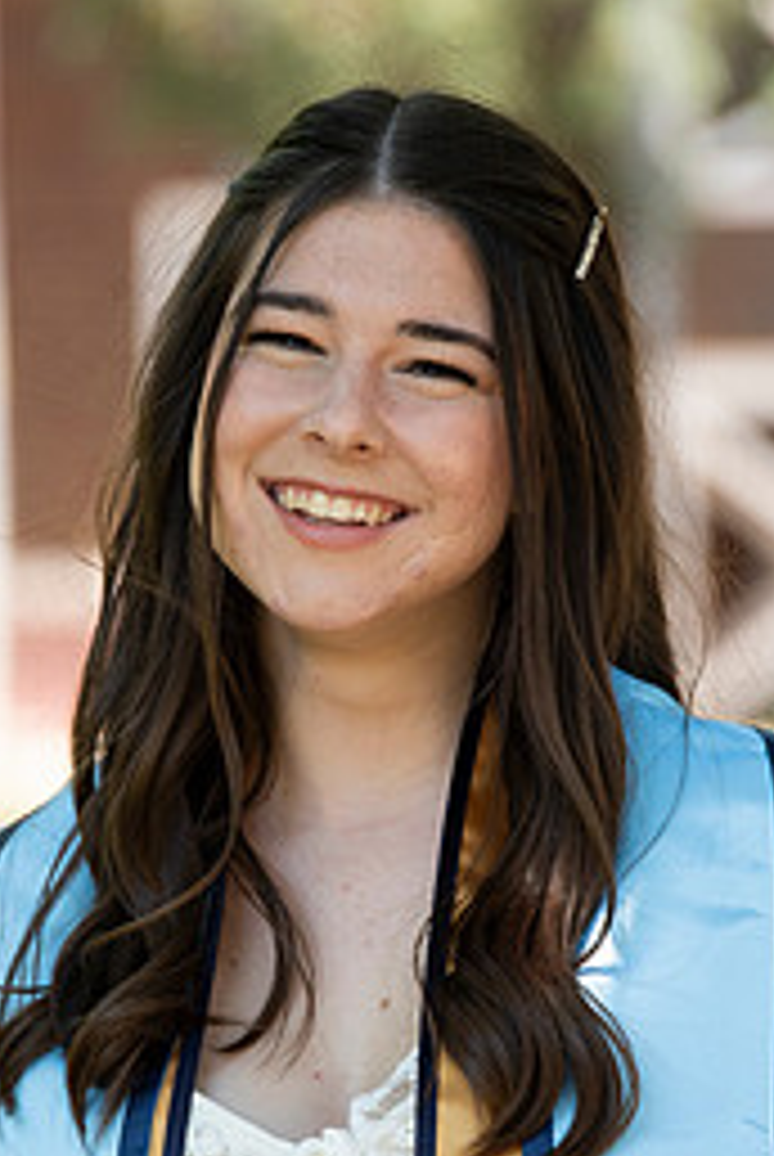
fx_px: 11803
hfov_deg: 3.8
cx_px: 423
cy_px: 697
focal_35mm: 367
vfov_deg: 5.6
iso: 640
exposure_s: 1/320
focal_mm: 210
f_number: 5.6
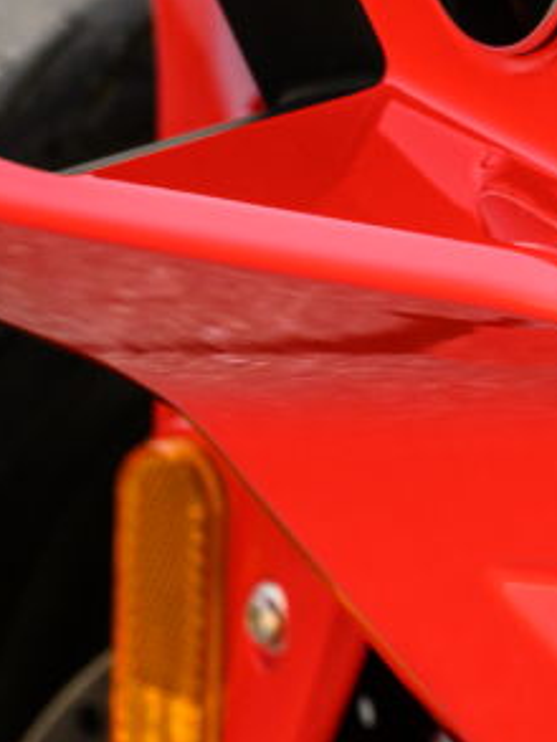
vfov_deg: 6.2
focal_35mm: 319
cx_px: 838
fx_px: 6839
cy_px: 84
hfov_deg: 4.6
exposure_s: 1/30
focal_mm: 76
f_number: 8
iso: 500
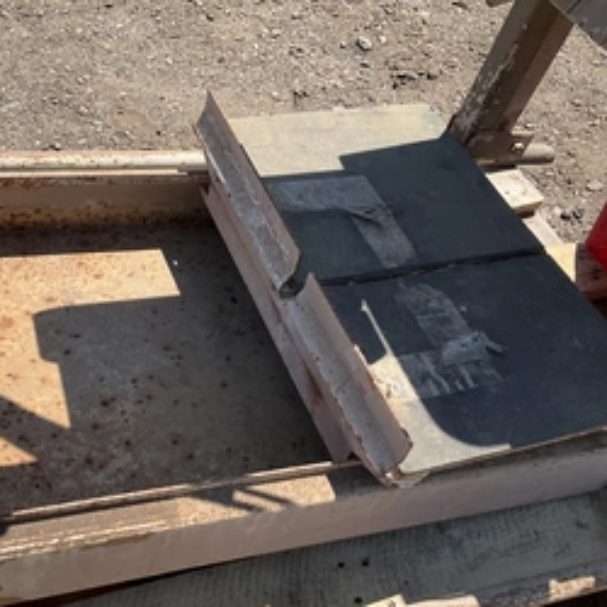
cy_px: 340
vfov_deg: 40.9
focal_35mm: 41
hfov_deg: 40.4
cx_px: 204
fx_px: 813
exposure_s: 1/1195
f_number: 1.8
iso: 25
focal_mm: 3
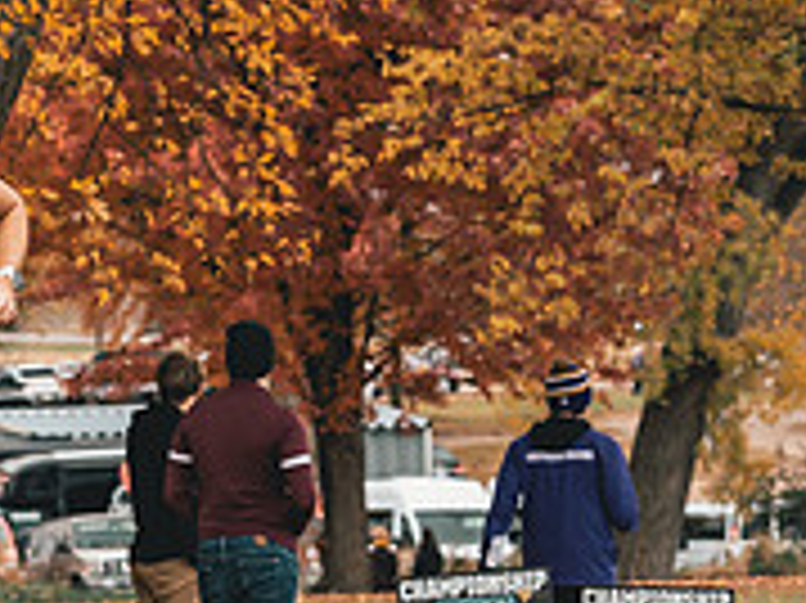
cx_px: -63
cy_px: 322
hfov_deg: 5.5
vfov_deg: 4.1
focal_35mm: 360
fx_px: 8377
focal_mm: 115
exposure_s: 1/800
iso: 400
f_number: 6.3
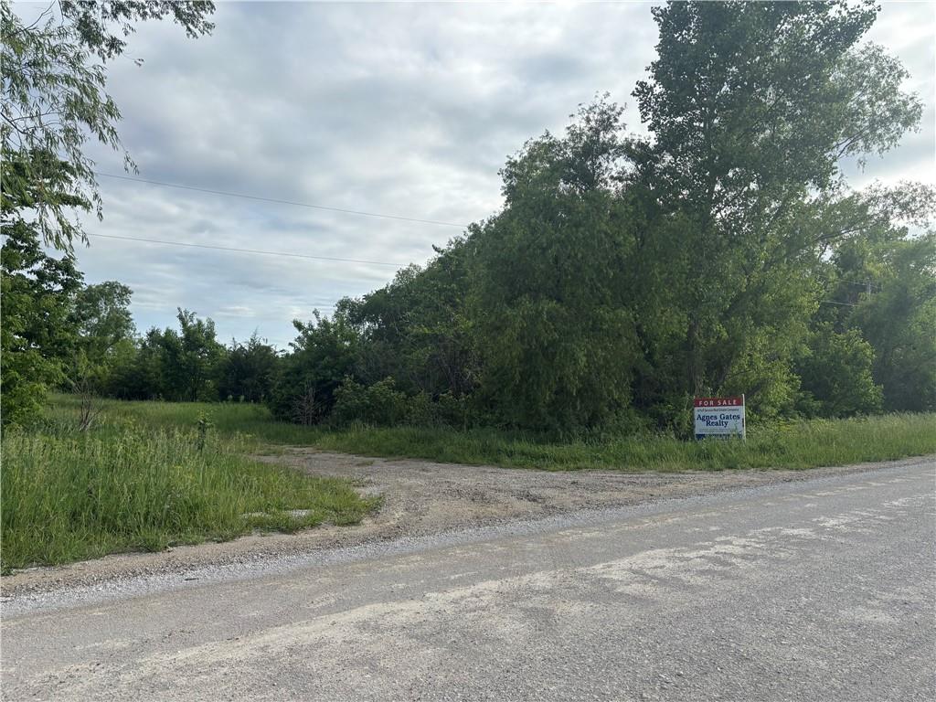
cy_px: 351
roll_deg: -1.5
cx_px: 468
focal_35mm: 26
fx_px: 703
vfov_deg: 53.1
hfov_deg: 67.3
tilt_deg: +1.7
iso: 50
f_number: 1.6
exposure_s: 1/2933
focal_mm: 5.96
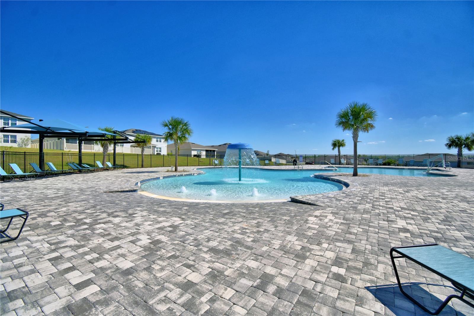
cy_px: 158
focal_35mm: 15
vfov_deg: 77.3
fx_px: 197
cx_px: 237
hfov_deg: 100.4
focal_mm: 10
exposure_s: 1/2500
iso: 100
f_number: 4.5
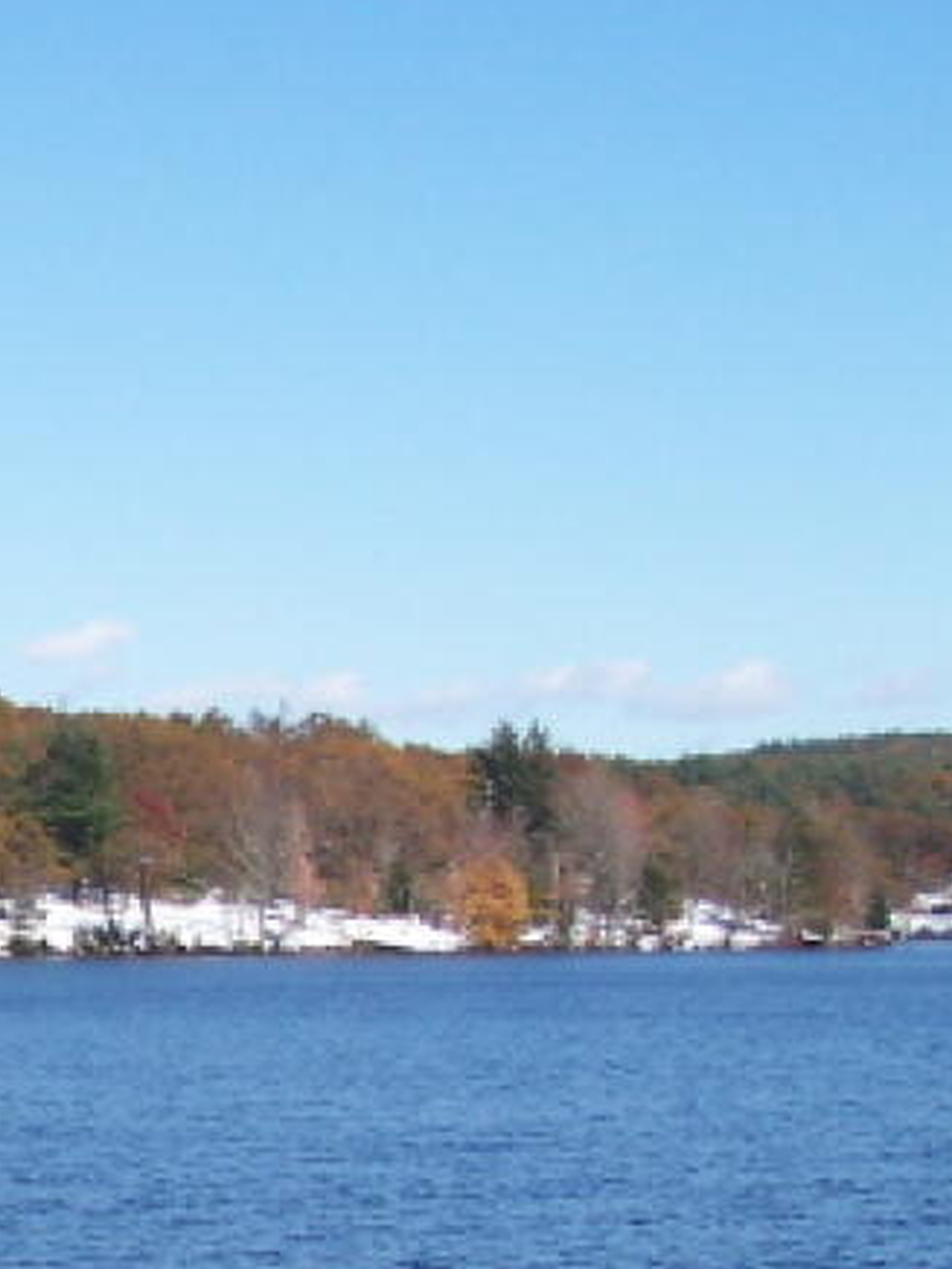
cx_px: -466
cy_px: 1349
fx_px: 4364
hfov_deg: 11.9
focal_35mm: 119
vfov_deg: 16.1
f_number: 4
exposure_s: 1/800
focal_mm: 6.3
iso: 80
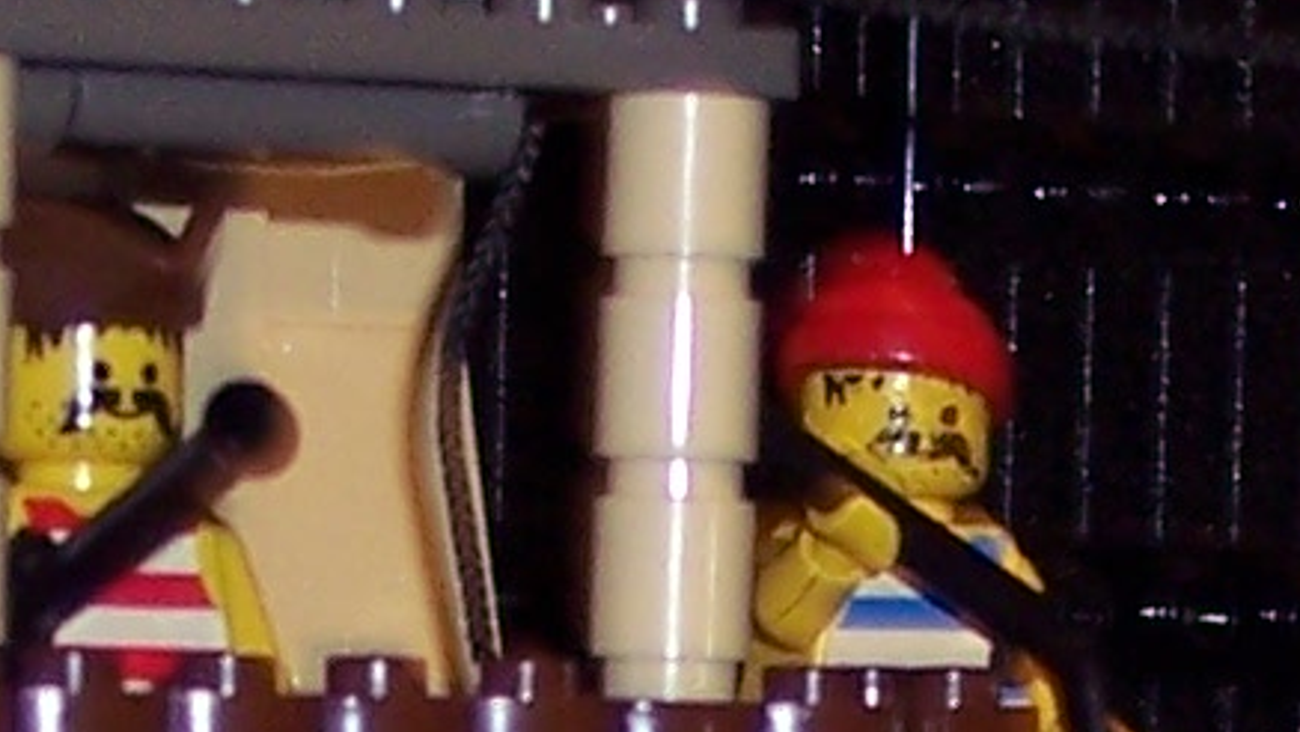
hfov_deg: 7.8
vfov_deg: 4.3
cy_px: 1955
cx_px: 910
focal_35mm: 278
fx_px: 9585
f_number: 2.8
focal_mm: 8
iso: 100
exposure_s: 1/60
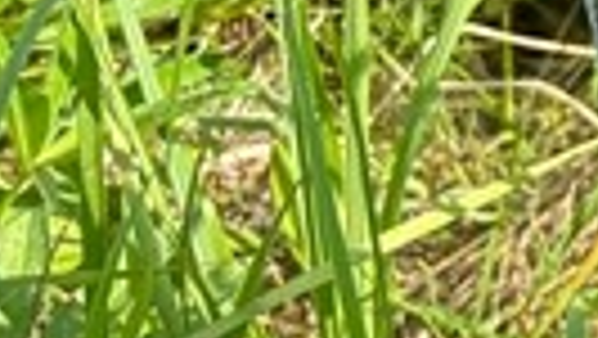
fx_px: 2713
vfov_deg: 7.0
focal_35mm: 171
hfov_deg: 10.3
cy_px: -162
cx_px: 1601
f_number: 1.6
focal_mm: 5.96
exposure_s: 1/594
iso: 50
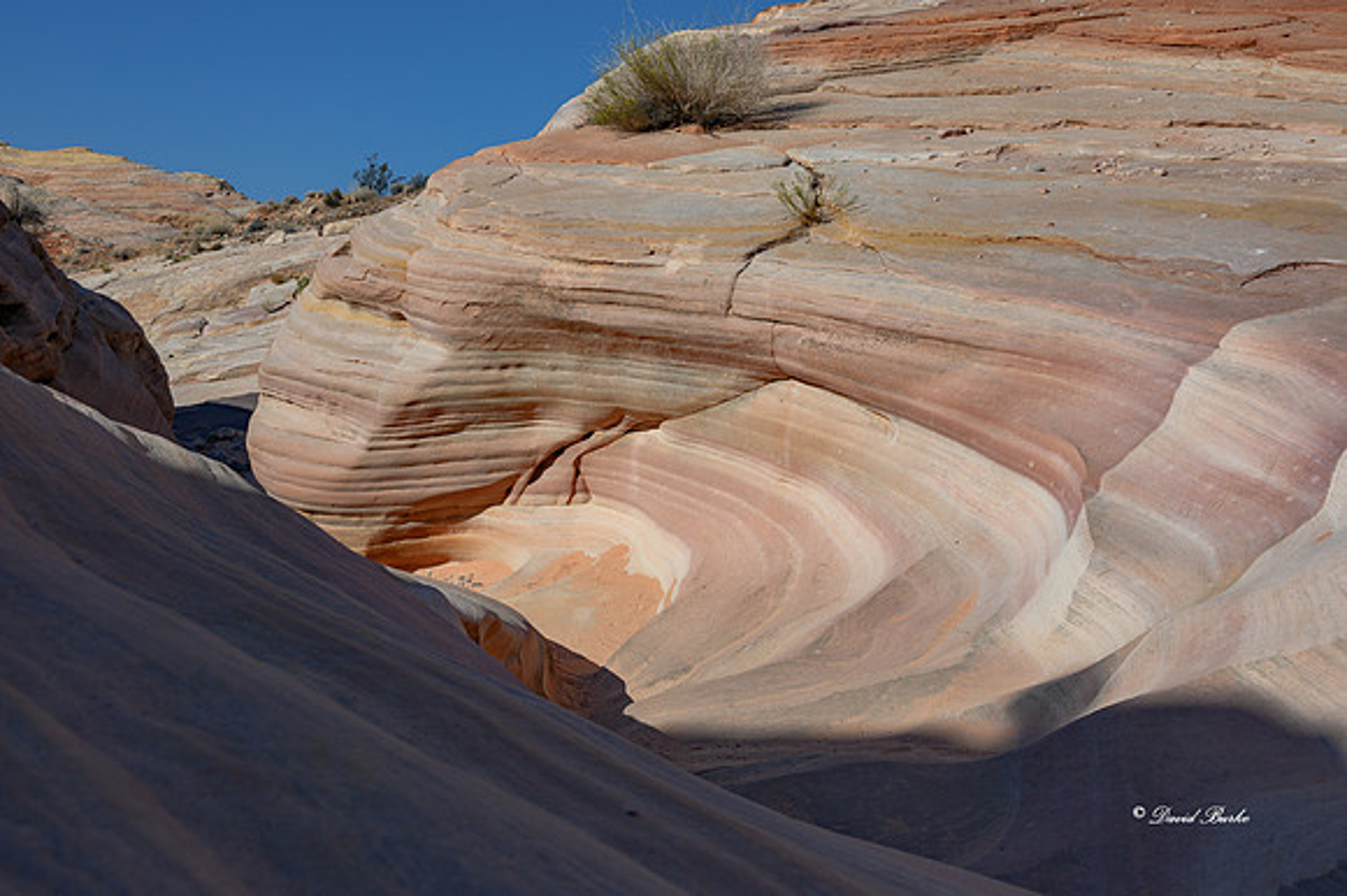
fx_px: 1608
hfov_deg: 45.5
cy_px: 448
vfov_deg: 31.2
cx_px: 674
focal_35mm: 43
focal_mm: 43
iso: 100
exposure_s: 1/640
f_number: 10
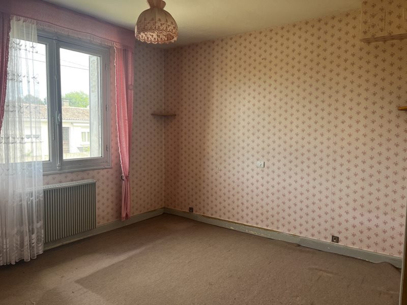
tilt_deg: -4.3
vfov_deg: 53.1
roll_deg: -0.2
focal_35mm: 26
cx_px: 204
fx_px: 306
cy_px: 152
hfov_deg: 67.3
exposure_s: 1/121
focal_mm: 5.1
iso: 64
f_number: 1.6
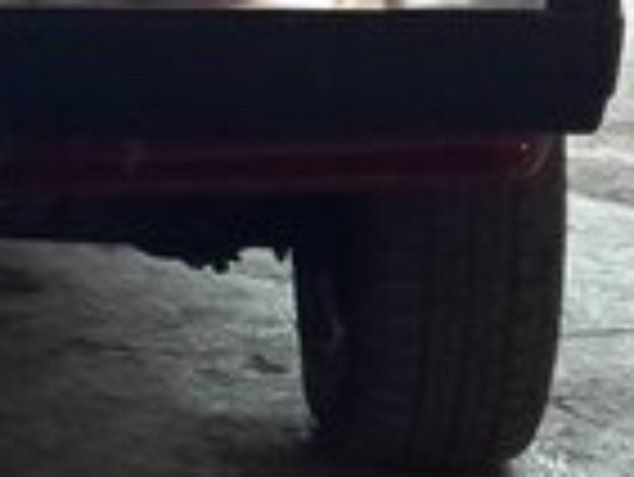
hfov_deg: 14.2
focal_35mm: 131
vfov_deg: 10.9
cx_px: -265
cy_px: -254
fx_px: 2401
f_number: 1.9
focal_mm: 3.7
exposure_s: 1/33
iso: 80
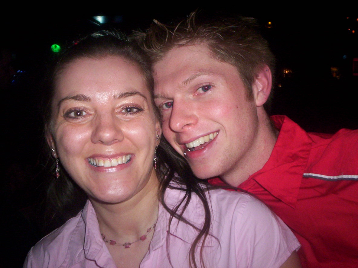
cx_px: 179
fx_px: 393
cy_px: 134
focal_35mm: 38
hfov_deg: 49.0
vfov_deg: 37.7
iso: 140
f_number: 4.5
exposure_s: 1/60
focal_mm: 4.99
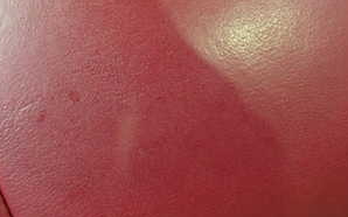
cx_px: 98
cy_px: -9
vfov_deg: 19.6
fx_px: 607
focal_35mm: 64
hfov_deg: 31.6
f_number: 2.3
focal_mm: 5.4
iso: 1000
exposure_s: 1/30
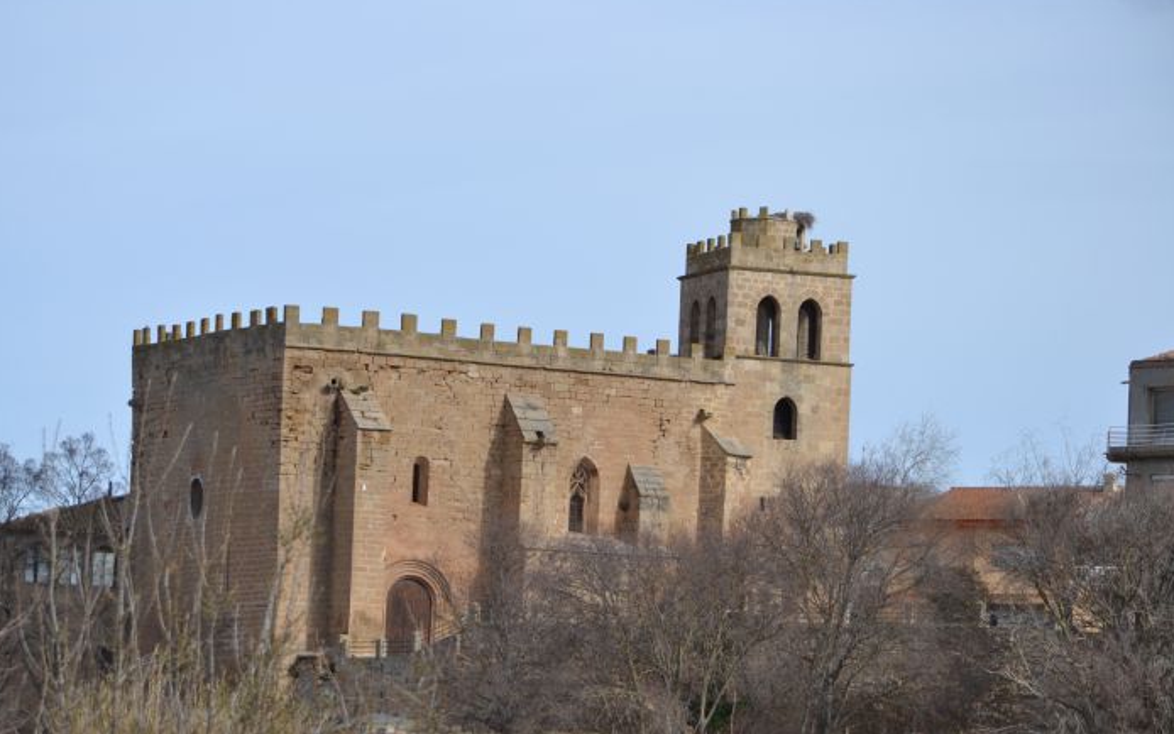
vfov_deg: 8.1
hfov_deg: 12.9
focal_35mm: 162
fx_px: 5184
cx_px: 502
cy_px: 429
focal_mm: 92
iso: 100
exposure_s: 1/640
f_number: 5.6
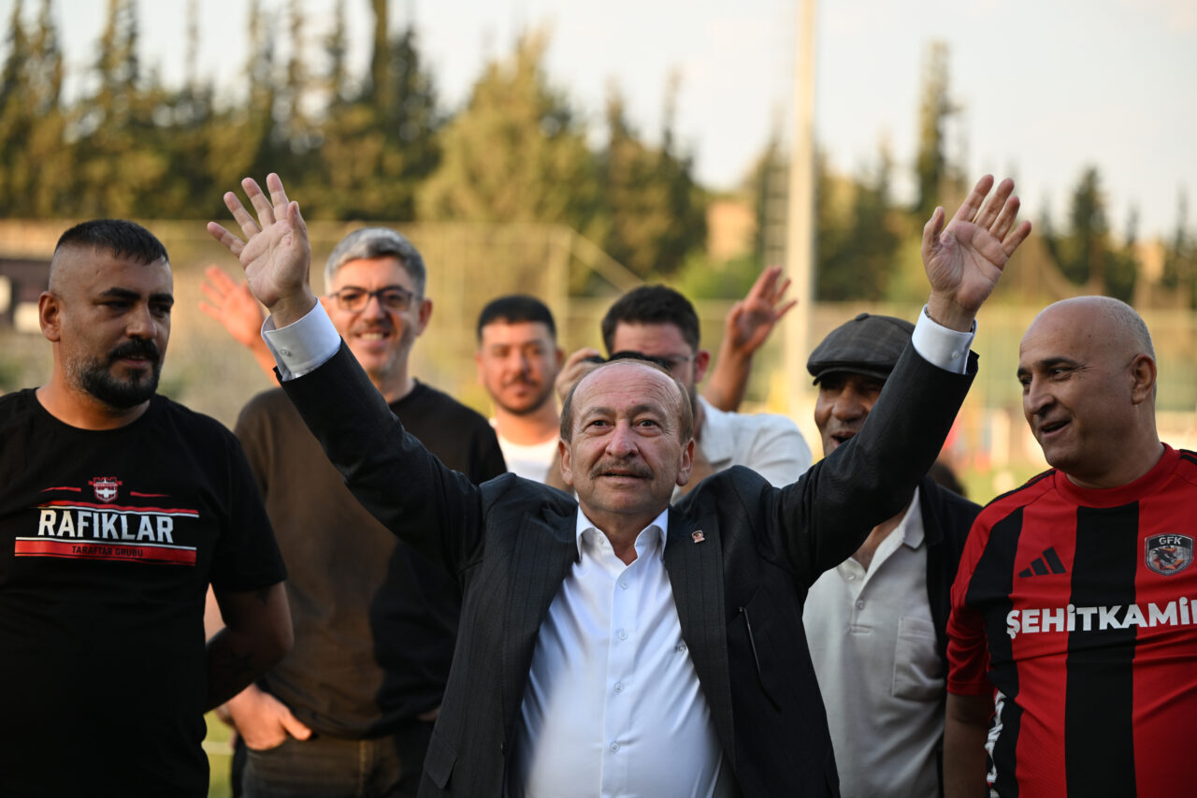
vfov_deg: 15.9
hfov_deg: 23.6
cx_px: 598
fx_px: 2859
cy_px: 399
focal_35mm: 86
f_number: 2.8
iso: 200
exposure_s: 1/640
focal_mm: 86
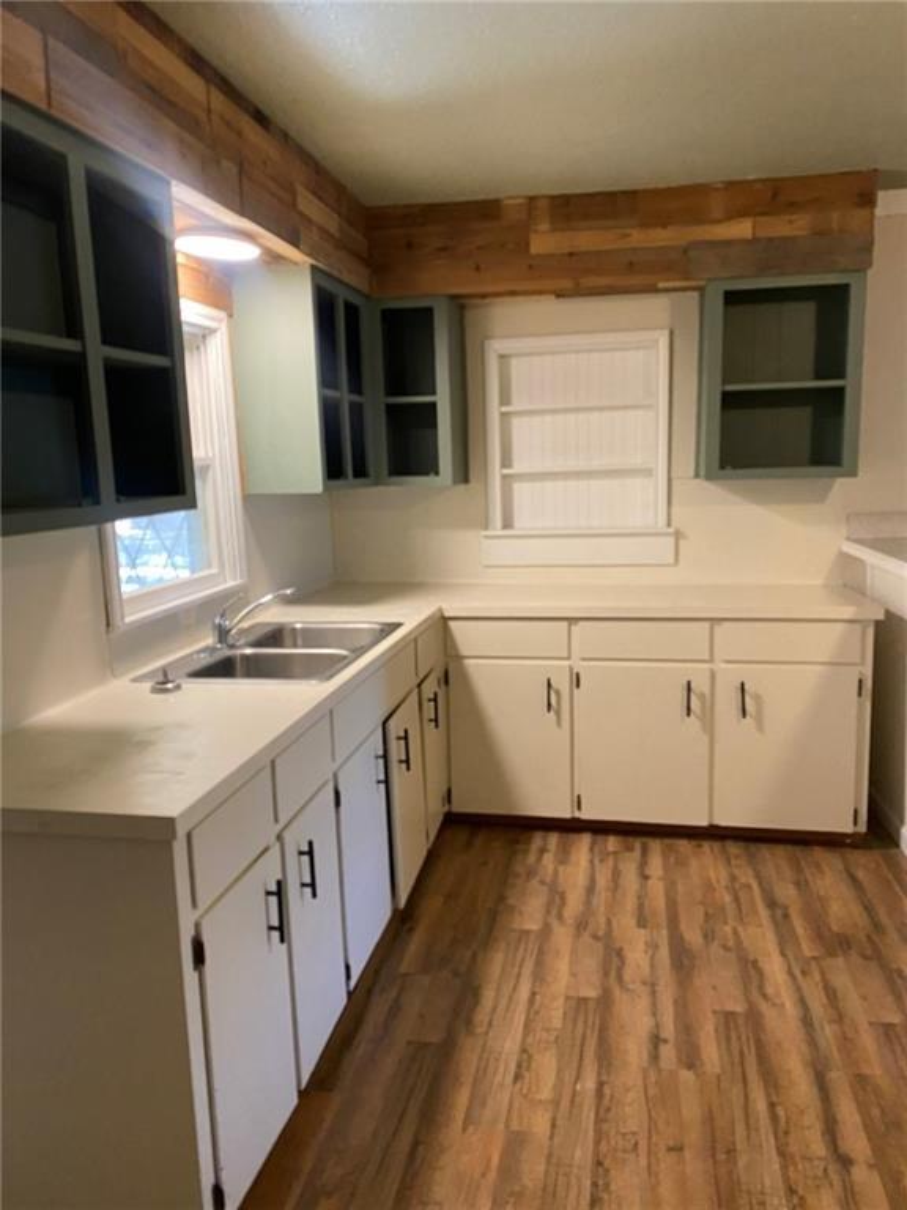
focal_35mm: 26
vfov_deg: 67.3
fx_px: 908
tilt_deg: -7.6
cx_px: 454
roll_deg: +1.9
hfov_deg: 53.1
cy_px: 605
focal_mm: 4.25
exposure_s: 1/60
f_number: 1.8
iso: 400
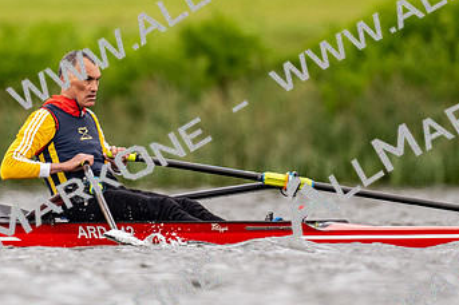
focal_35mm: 1524
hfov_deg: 1.4
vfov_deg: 0.9
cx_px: 171
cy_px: 114
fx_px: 19412
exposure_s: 1/2500
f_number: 4
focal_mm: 600
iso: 640
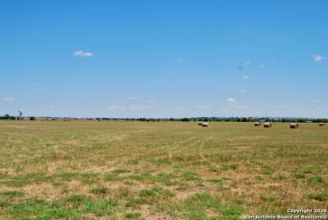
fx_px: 397
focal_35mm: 44
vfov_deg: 30.9
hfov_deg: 44.9
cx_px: 164
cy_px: 110
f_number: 8
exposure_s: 1/250
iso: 100
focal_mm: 29
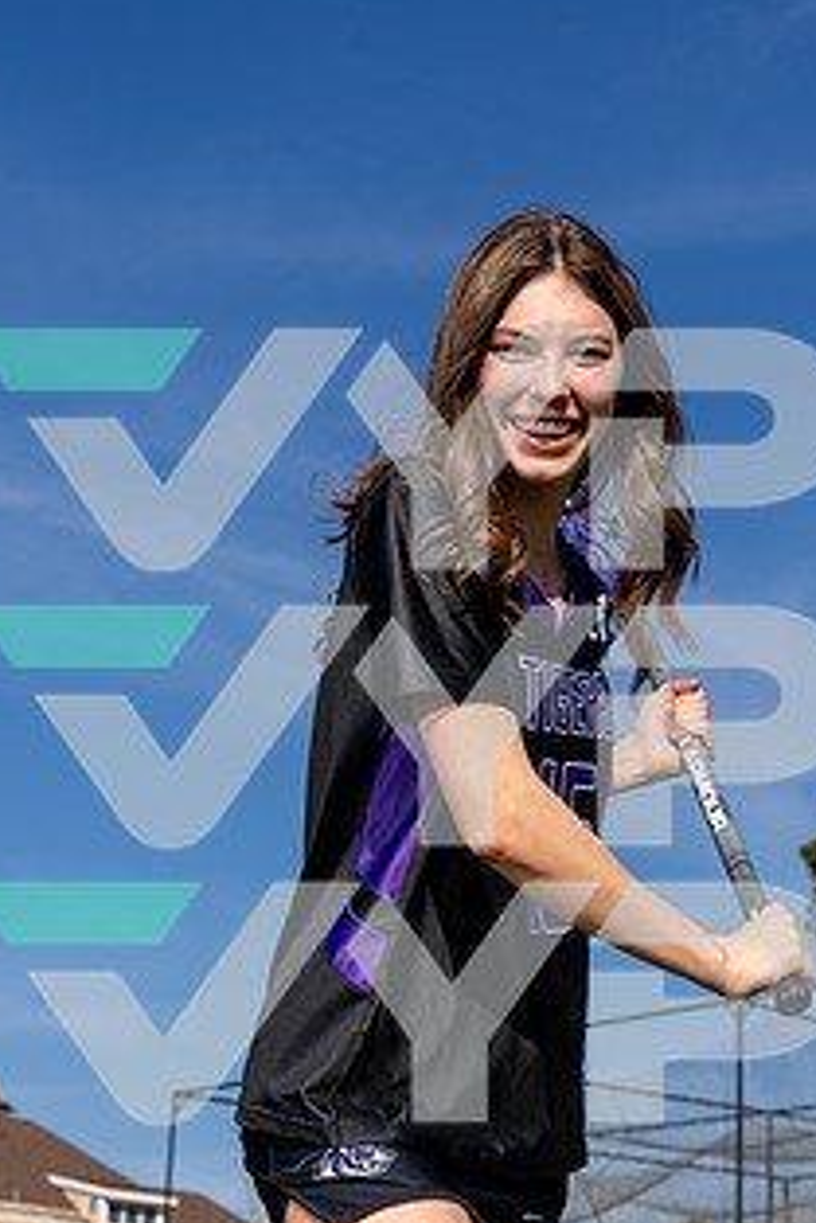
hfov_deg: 18.9
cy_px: 727
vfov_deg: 28.0
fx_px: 2445
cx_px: 552
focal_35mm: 72
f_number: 7.1
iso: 64
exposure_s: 1/320
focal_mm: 50
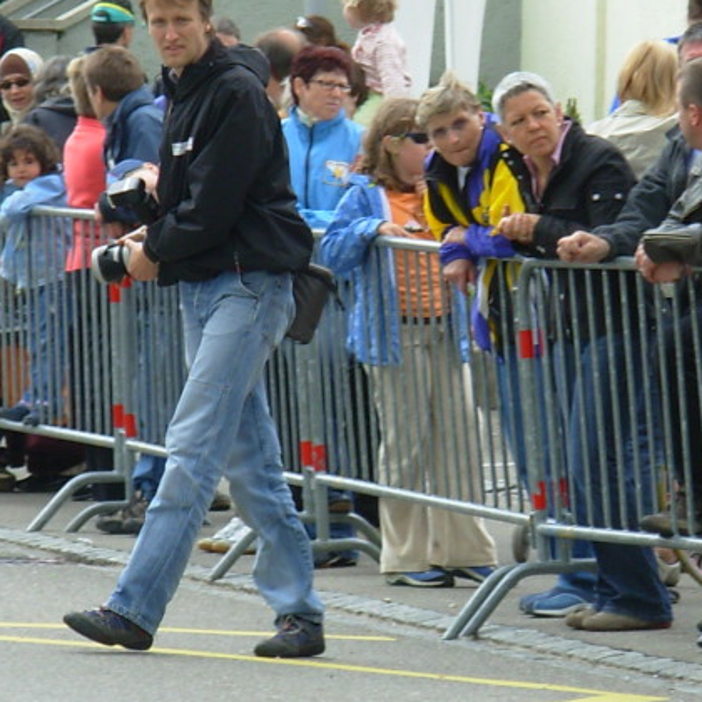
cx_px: 286
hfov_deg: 4.3
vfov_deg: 4.3
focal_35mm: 409
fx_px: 9384
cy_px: 291
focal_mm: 31.4
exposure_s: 1/111
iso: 50
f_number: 5
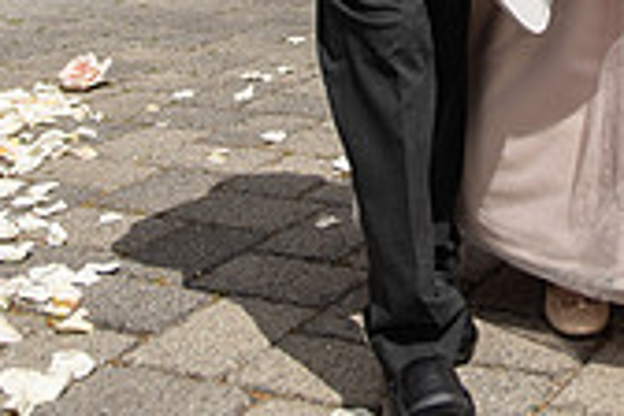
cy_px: -173
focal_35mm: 83
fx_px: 1439
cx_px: 643
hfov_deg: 23.3
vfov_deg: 15.4
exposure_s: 1/4000
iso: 125
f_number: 2.8
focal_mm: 24
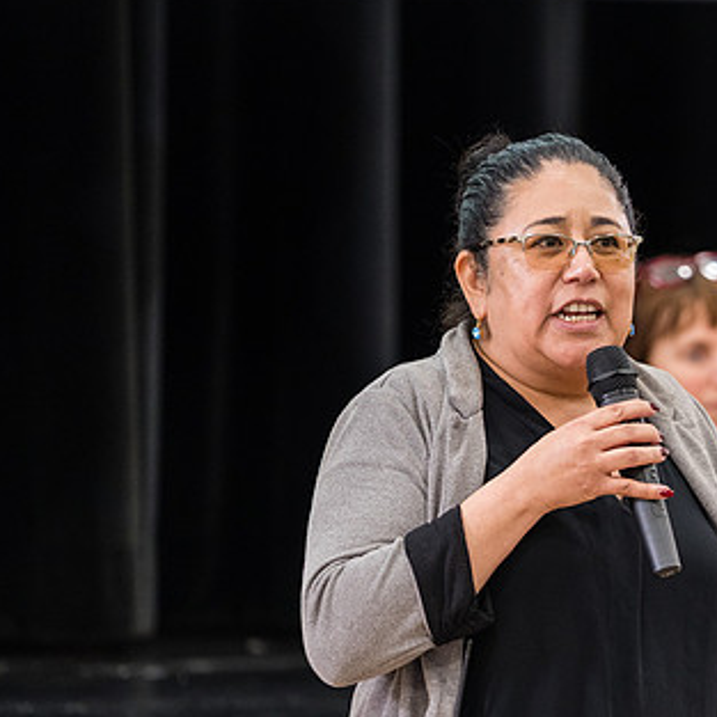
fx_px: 6726
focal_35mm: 287
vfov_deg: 6.1
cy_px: 411
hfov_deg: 6.1
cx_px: 655
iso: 1600
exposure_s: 1/250
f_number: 2.8
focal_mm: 182
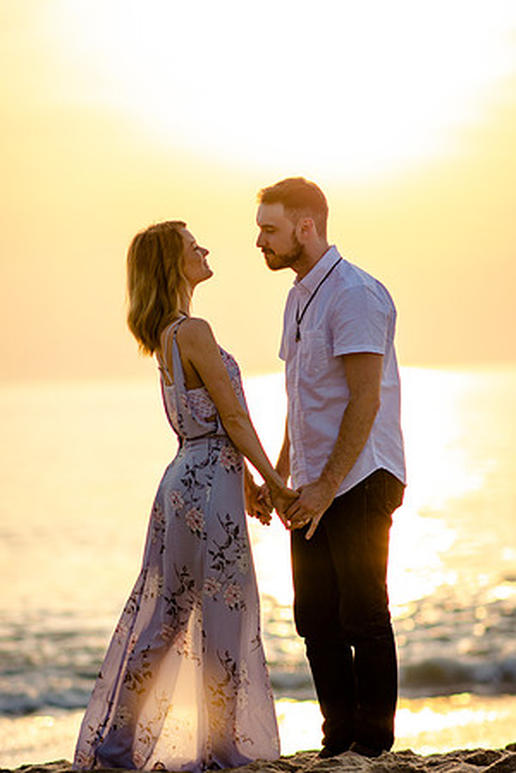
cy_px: 386
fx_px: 2741
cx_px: 258
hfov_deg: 10.8
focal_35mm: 128
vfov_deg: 16.1
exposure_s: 1/4000
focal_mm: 85
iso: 250
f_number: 1.8
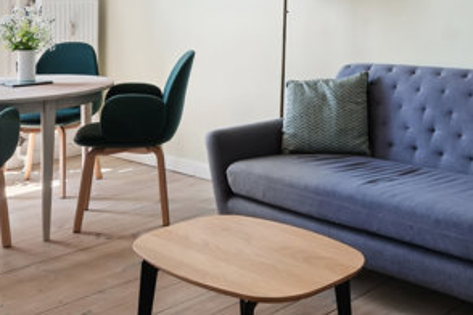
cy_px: -39
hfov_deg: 39.1
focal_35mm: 49
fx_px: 644
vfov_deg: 25.4
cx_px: 364
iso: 200
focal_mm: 12
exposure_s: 1/20
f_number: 10
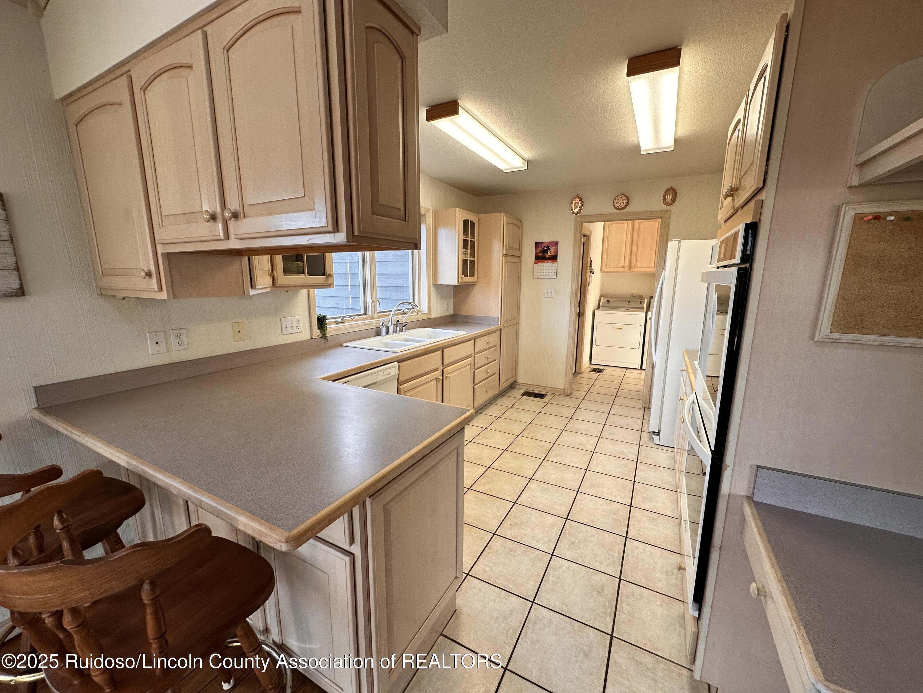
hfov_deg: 102.1
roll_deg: -0.5
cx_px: 462
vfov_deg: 85.7
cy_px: 346
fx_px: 373
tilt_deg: -10.3
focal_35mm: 14
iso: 100
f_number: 2.2
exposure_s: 1/120
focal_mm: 2.22
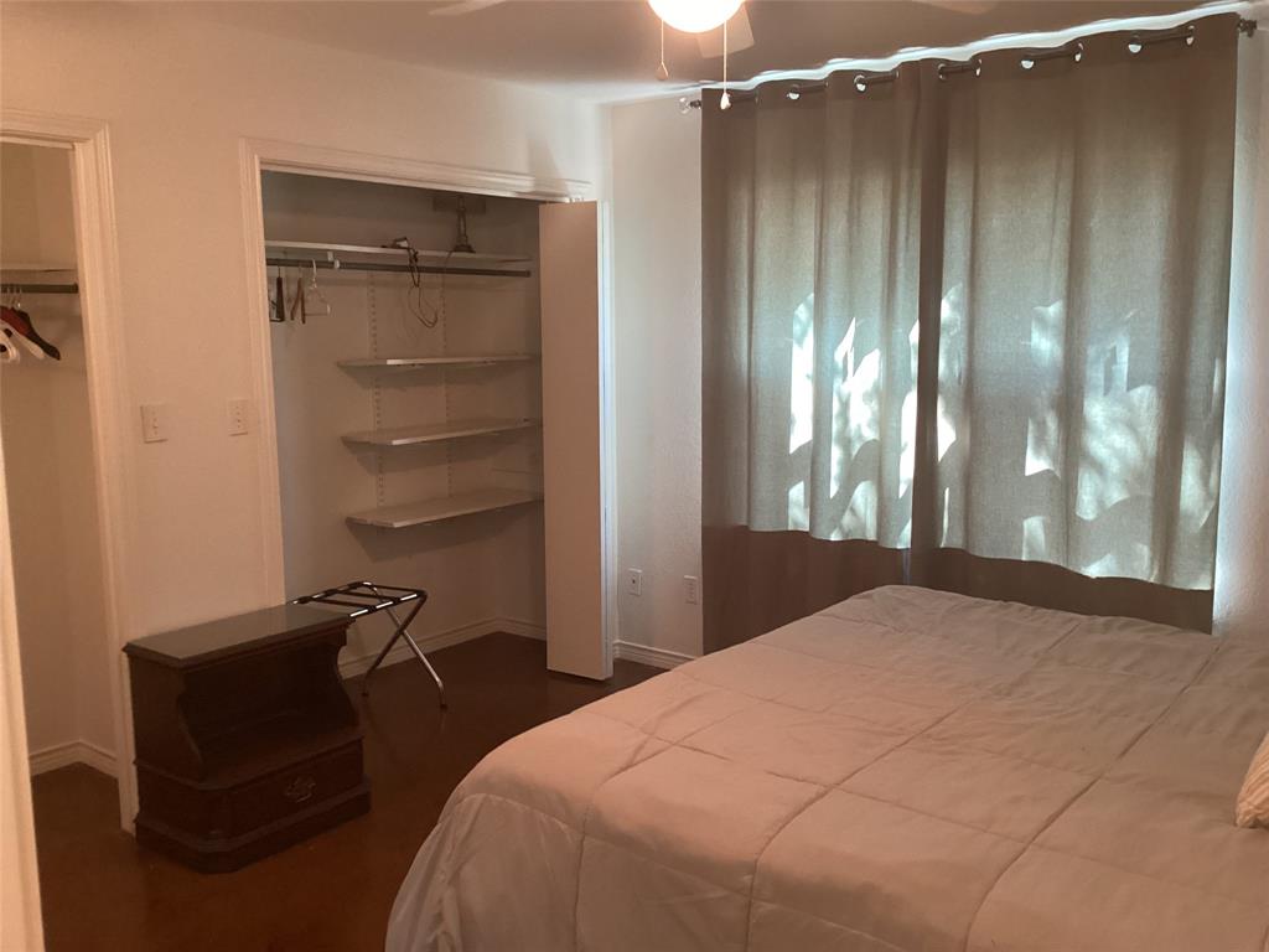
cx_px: 634
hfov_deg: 58.4
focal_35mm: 31
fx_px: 1136
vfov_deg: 45.4
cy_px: 476
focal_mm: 3.3
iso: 320
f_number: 2.4
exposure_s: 1/40
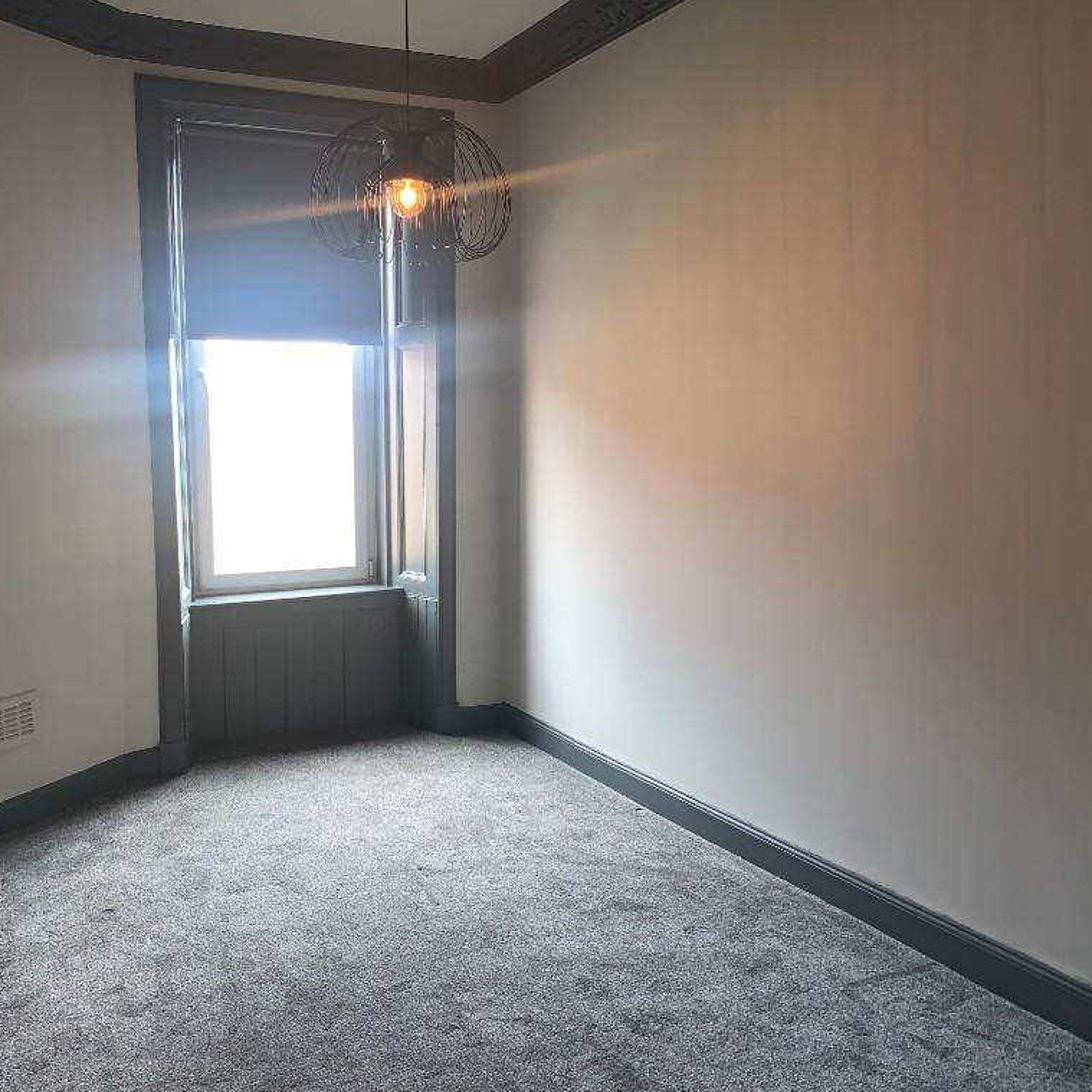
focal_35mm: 31
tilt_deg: -6.6
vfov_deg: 52.5
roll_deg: +1.6
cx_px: 489
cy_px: 548
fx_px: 1106
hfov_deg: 52.4
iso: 50
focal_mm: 4.25
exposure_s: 1/17
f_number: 1.8
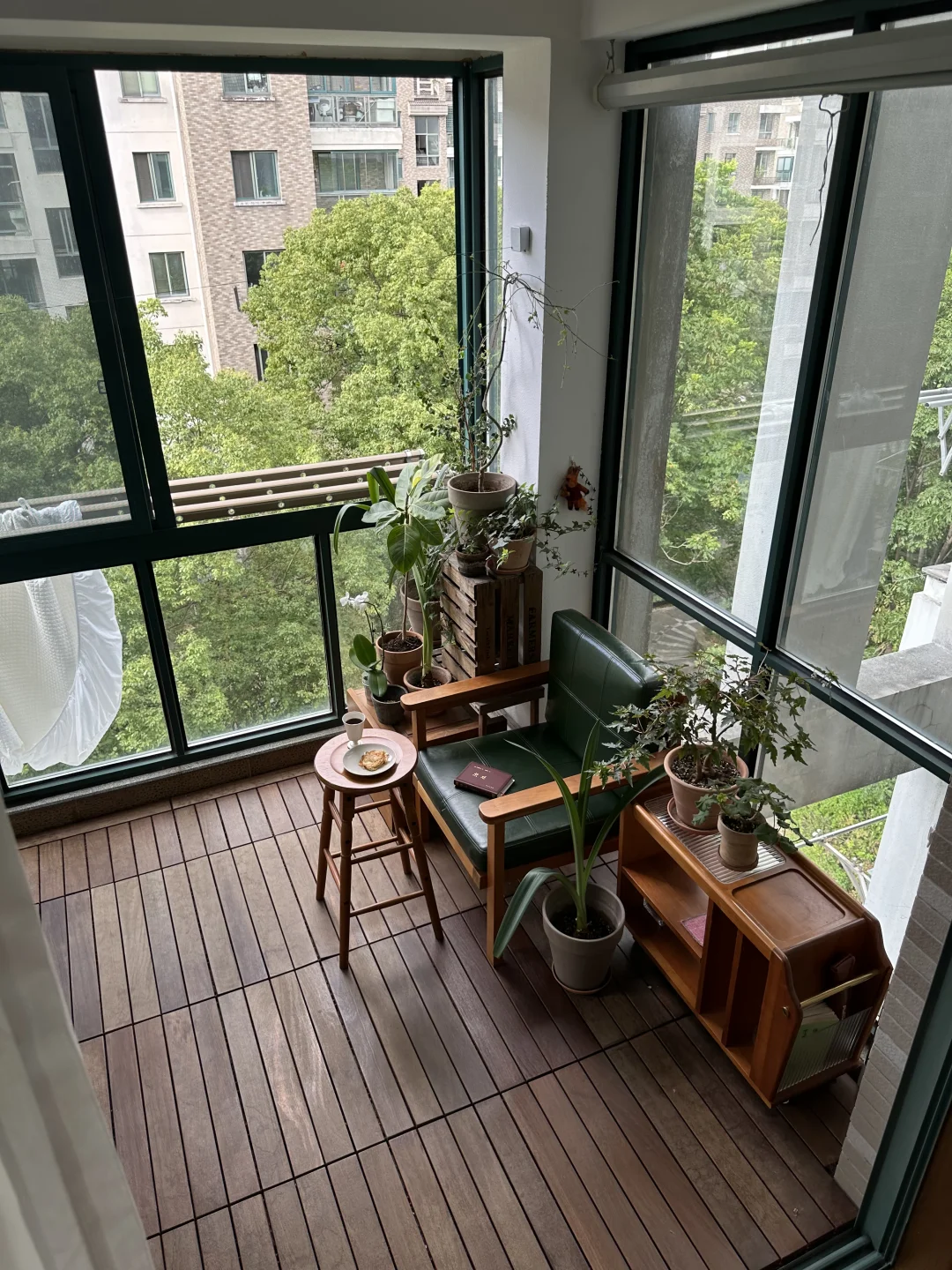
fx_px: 880
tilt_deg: -27.0
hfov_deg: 56.8
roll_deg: -0.6
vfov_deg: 71.6
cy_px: 635
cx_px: 476
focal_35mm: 24
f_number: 1.78
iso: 80
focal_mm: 6.86
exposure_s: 1/351
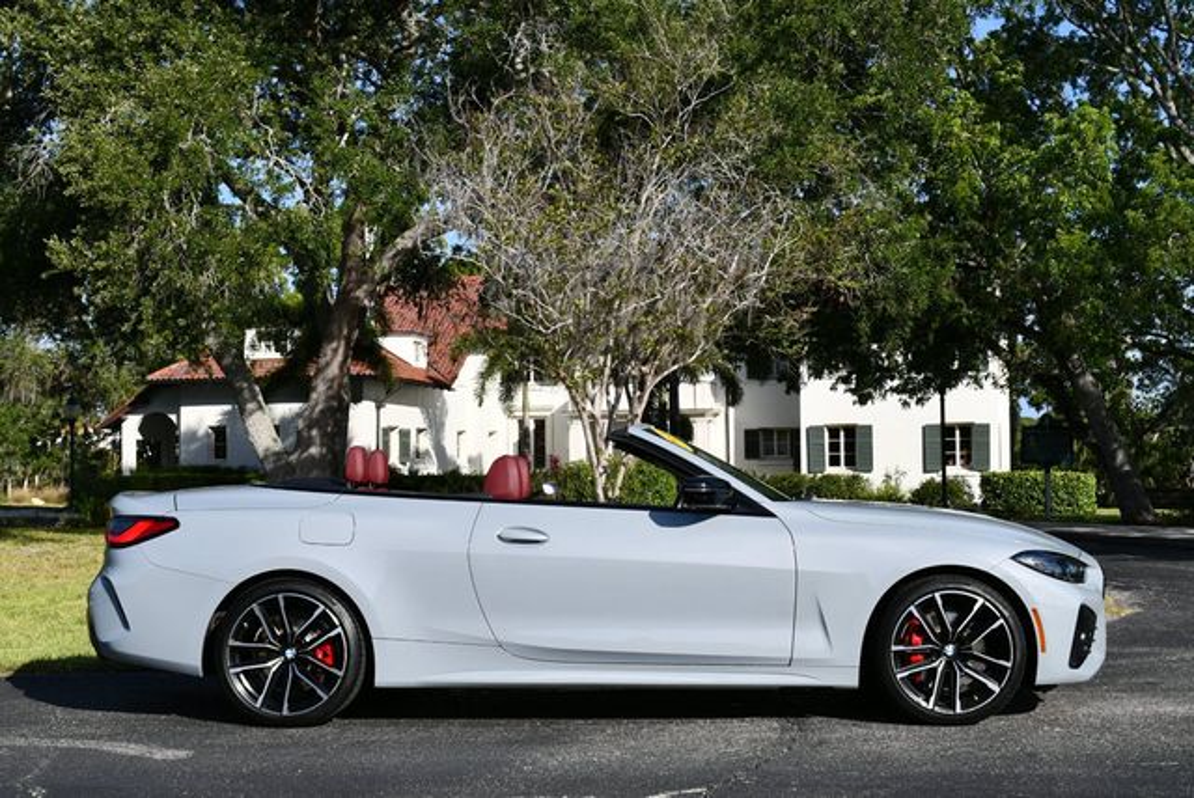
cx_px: 597
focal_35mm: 48
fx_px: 1593
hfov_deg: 41.1
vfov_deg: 28.1
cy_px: 399
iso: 100
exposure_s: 1/250
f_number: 8
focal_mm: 24
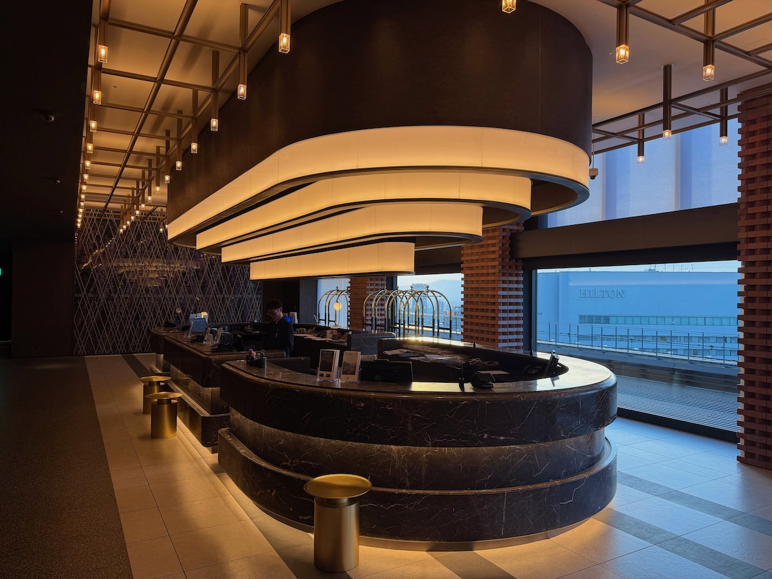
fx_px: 535
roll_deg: -0.1
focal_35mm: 24
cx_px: 386
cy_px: 290
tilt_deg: +0.9
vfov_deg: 56.8
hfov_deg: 71.6
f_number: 1.78
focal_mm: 6.76
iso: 64
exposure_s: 1/121
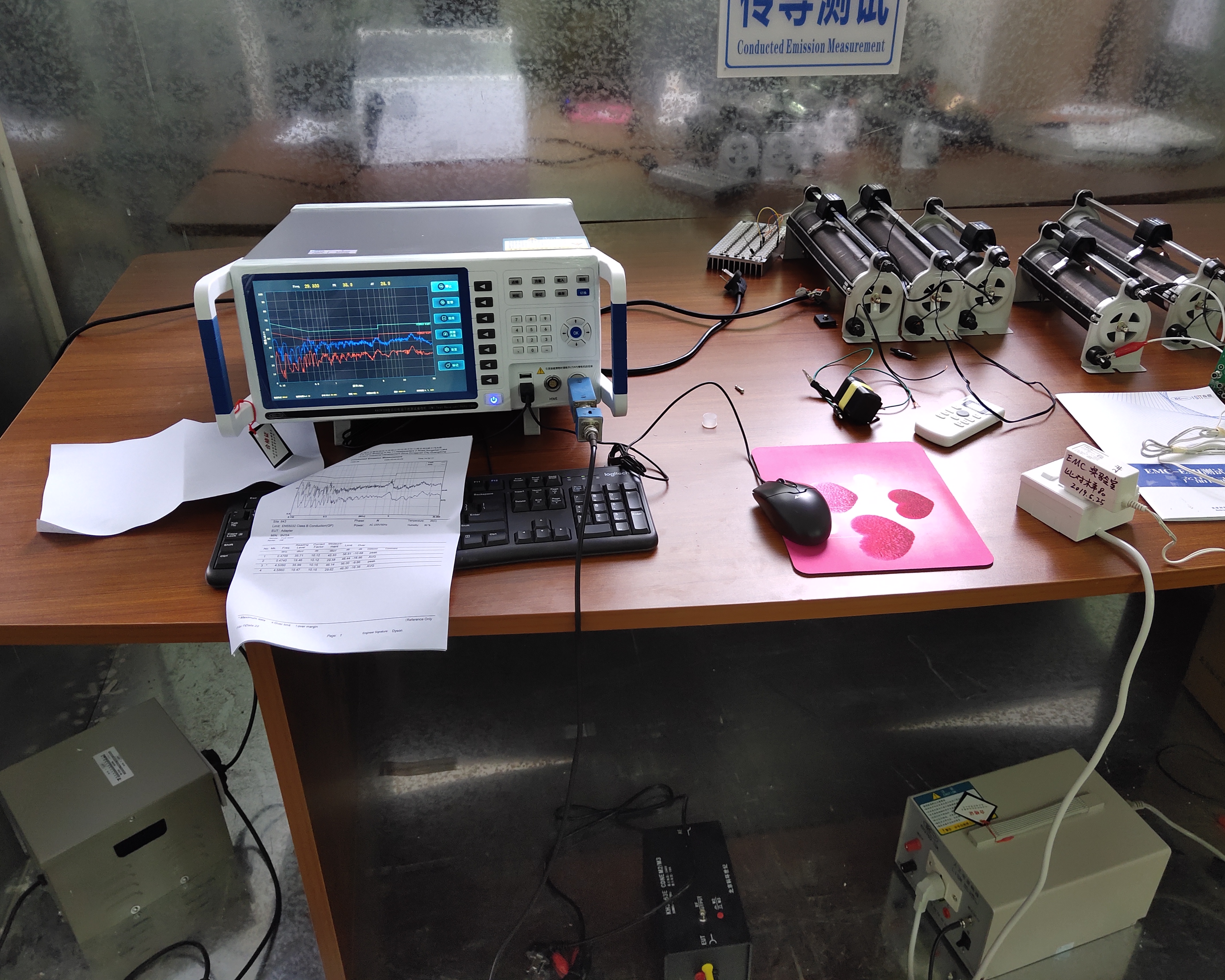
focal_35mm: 31
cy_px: 477
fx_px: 1124
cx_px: 651
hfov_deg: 57.1
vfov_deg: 47.1
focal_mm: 4.27
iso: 196
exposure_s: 1/50
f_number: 1.8
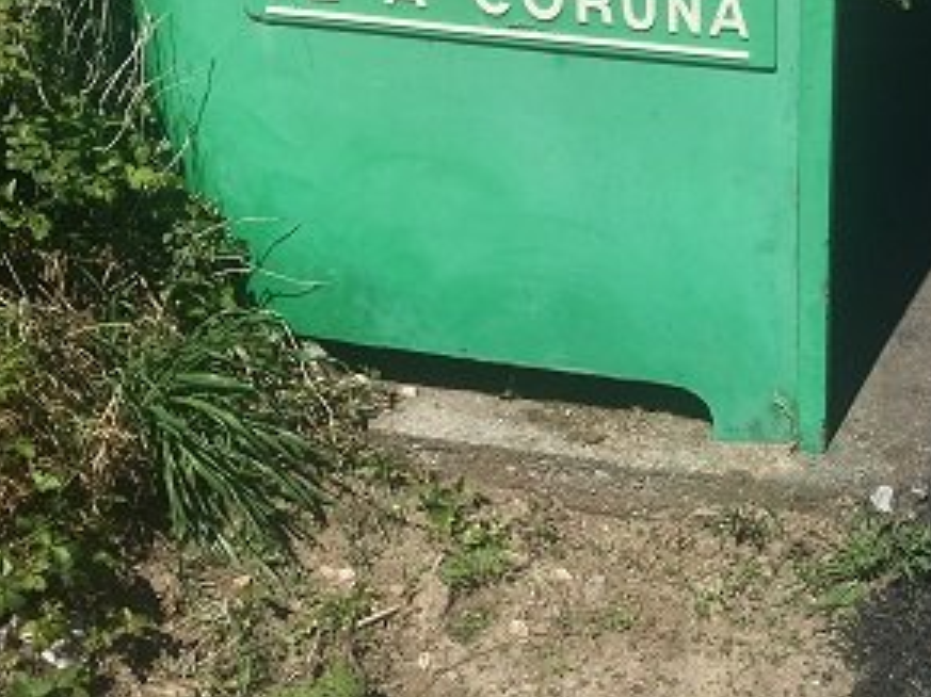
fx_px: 1371
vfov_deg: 28.1
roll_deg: -1.3
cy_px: 524
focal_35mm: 51
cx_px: 697
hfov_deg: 36.6
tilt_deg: -34.1
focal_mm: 4.15
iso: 25
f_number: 2.2
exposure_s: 1/2262
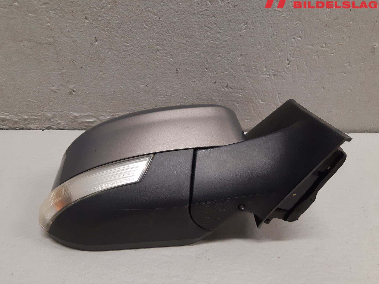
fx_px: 328
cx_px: 177
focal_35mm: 30
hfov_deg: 59.9
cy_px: 136
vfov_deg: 46.8
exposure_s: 1/50
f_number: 1.7
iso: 160
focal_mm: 3.93
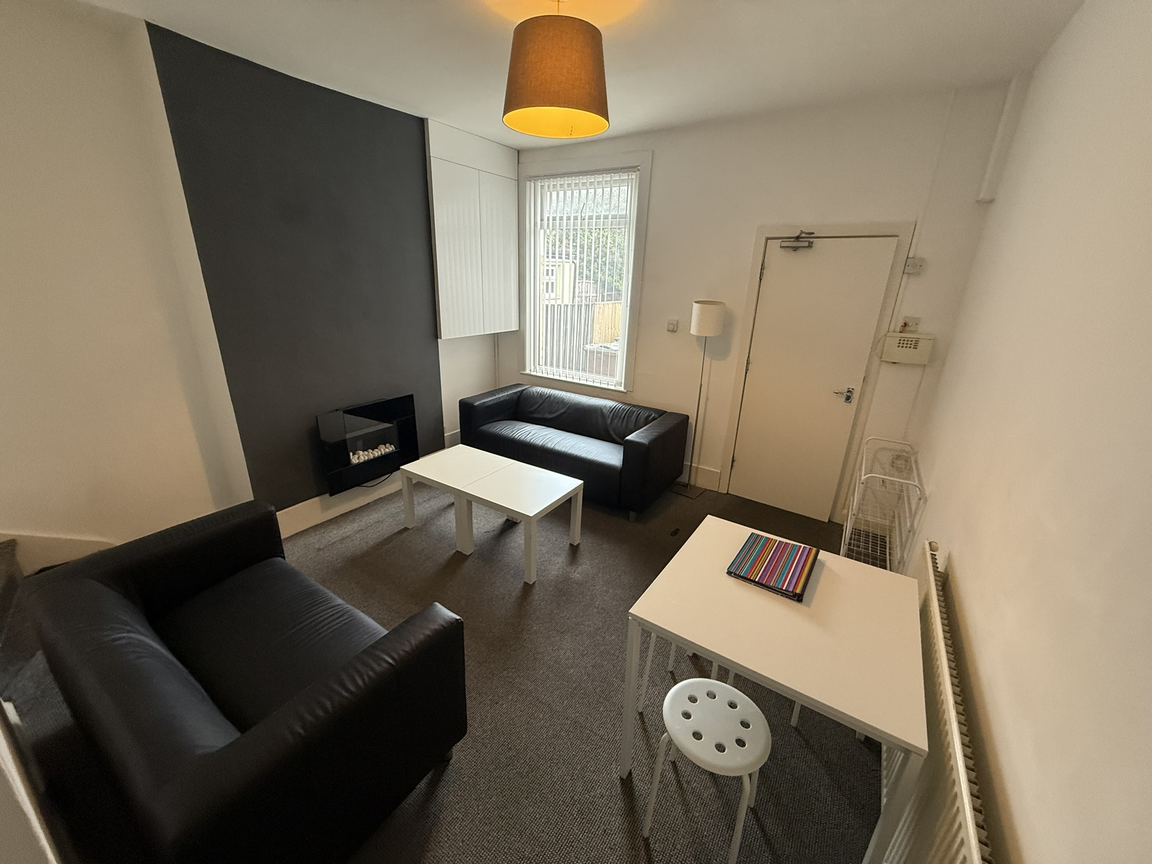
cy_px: 432
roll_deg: -1.9
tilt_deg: -19.4
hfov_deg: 102.1
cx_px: 576
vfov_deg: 85.7
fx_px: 466
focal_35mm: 14
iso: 250
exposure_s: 1/99
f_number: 2.2
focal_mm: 2.22
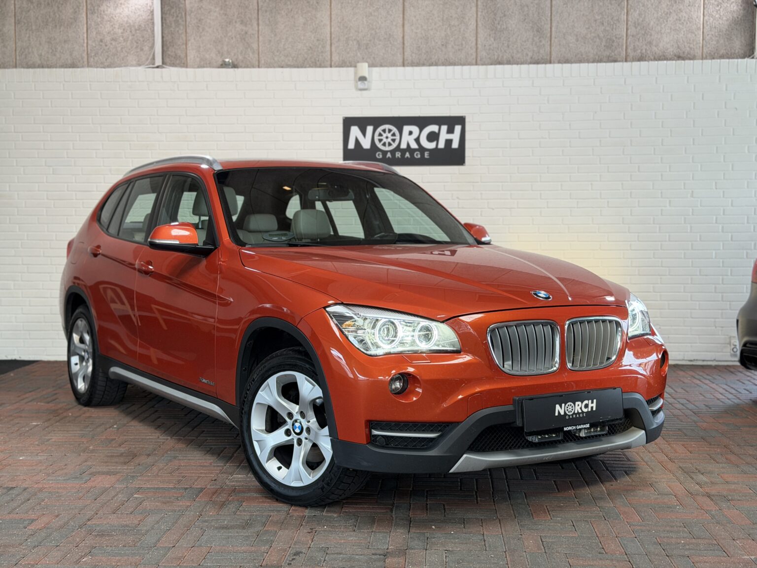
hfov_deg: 39.7
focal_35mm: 48
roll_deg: +0.3
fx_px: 1050
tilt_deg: -3.0
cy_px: 284
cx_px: 378
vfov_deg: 30.3
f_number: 1.78
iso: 100
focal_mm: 6.76
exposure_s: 1/133
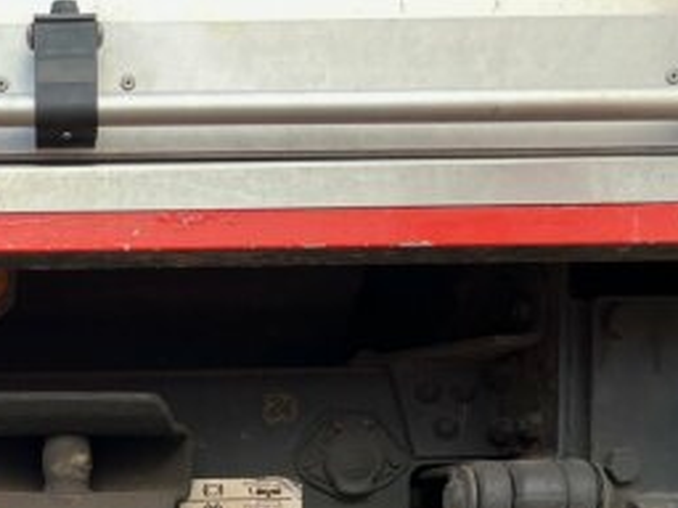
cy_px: 590
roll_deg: +1.2
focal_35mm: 65
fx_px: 1273
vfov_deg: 21.2
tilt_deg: -3.9
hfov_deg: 28.5
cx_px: 50
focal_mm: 5.7
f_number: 1.5
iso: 40
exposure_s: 1/121
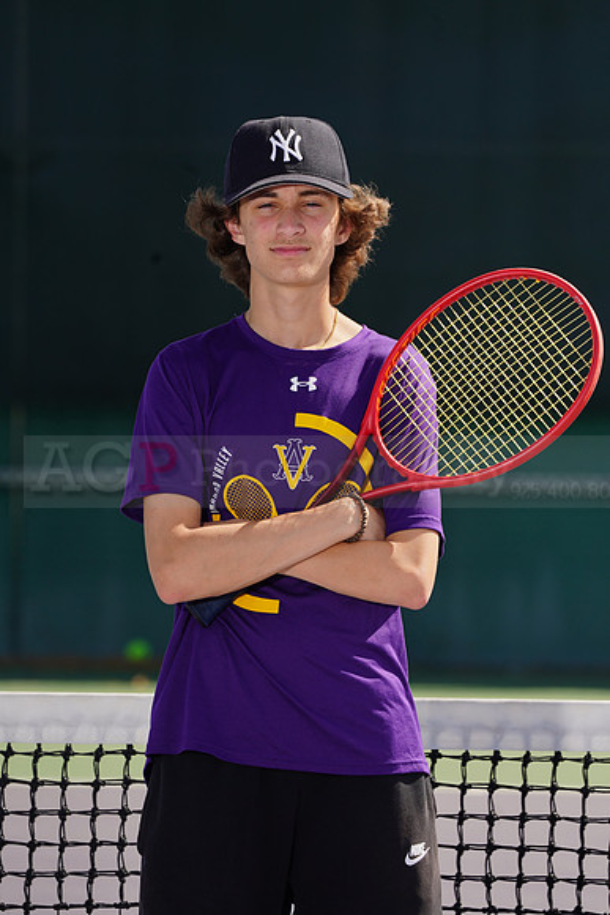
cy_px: 458
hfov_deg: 3.9
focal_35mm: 355
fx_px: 9017
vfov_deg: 5.8
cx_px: 305
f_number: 9
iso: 100
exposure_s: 1/250
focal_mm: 355
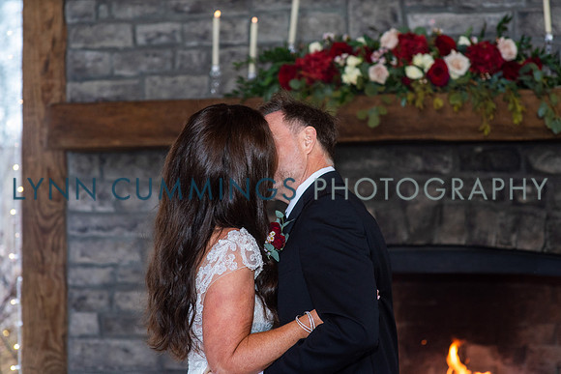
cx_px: 280
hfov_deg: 23.9
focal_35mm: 85
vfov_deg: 16.1
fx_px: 1325
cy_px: 187
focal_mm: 85
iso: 640
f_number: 3.2
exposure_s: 1/125
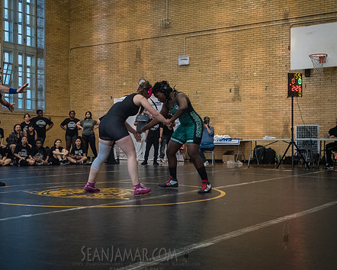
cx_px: 146
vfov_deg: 29.2
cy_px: 138
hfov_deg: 35.9
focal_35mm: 52
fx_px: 519
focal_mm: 35
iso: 5000
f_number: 4
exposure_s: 1/400
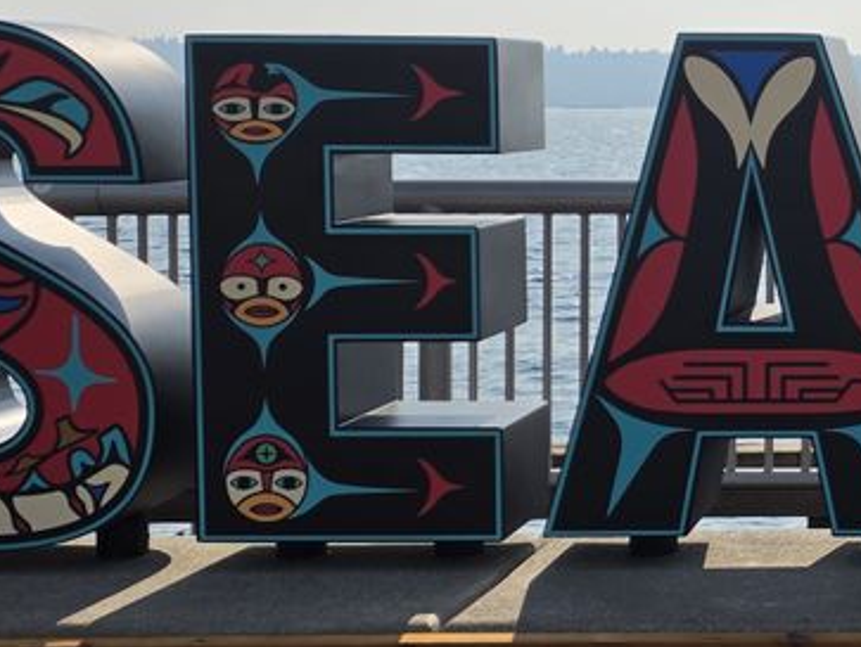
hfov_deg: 22.0
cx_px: 1082
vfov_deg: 18.2
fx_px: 2017
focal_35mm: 81
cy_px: 235
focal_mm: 6.25
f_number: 1.7
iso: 50
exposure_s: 1/7939
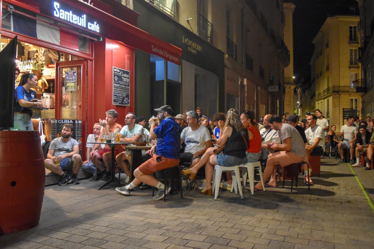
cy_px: 124
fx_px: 280
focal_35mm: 27
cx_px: 187
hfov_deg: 67.4
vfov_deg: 47.9
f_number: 3.5
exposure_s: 1/20
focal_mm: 18
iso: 3200
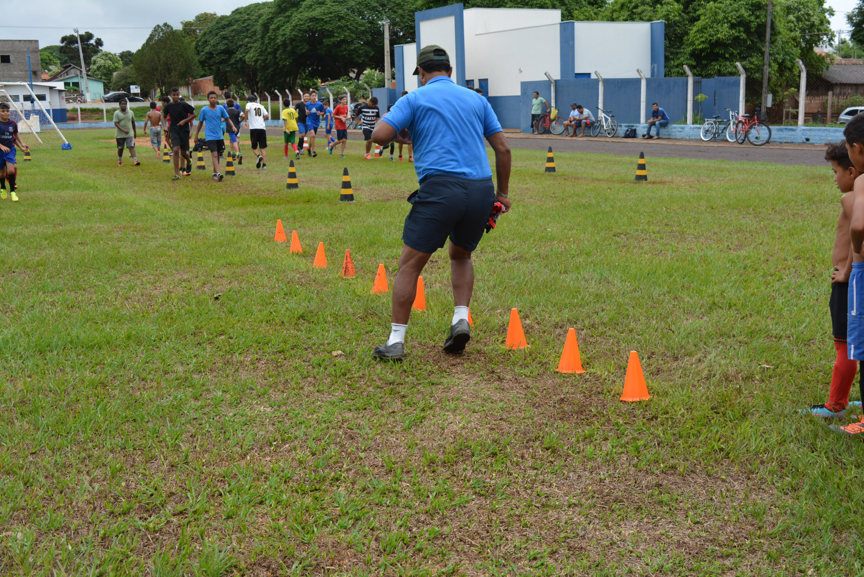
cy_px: 288
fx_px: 1045
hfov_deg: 44.9
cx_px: 432
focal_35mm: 44
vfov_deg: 30.9
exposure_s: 1/200
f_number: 7.1
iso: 200
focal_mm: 29
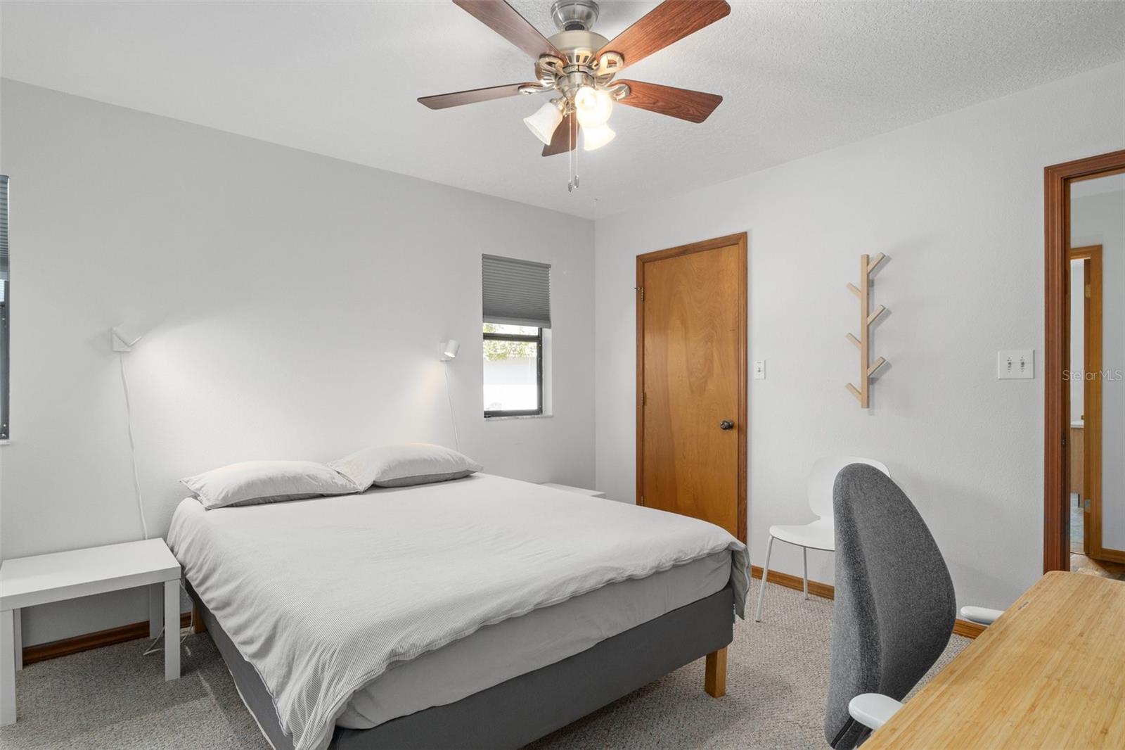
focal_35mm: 18
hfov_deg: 90.0
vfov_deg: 67.4
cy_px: 375
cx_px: 562
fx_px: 562
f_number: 8
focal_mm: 12
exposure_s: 1
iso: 320
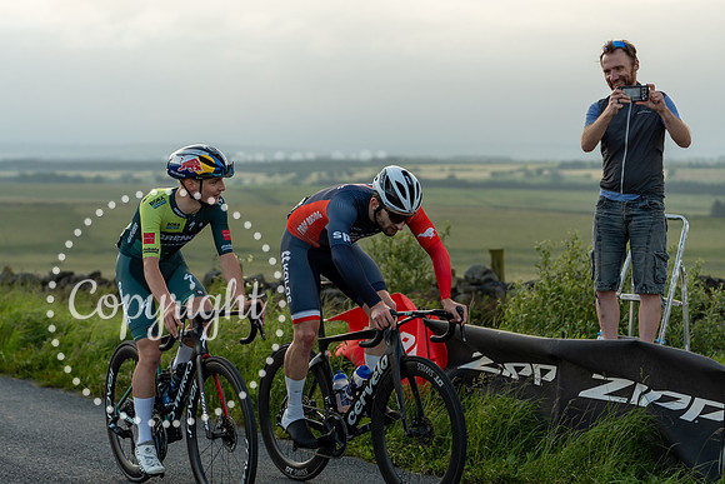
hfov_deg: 24.2
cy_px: 242
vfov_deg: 16.3
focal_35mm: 84
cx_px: 362
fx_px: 1692
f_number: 3.2
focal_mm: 84
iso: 400
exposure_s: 1/1250
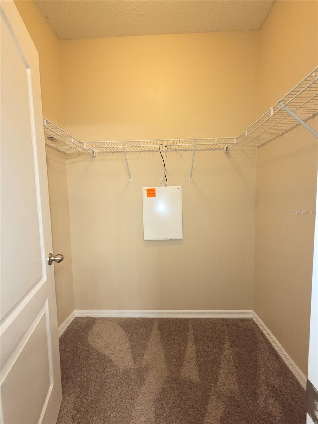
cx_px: 159
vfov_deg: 106.2
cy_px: 212
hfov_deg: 89.9
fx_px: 159
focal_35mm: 13
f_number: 2.2
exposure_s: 1/60
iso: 250
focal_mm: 2.2
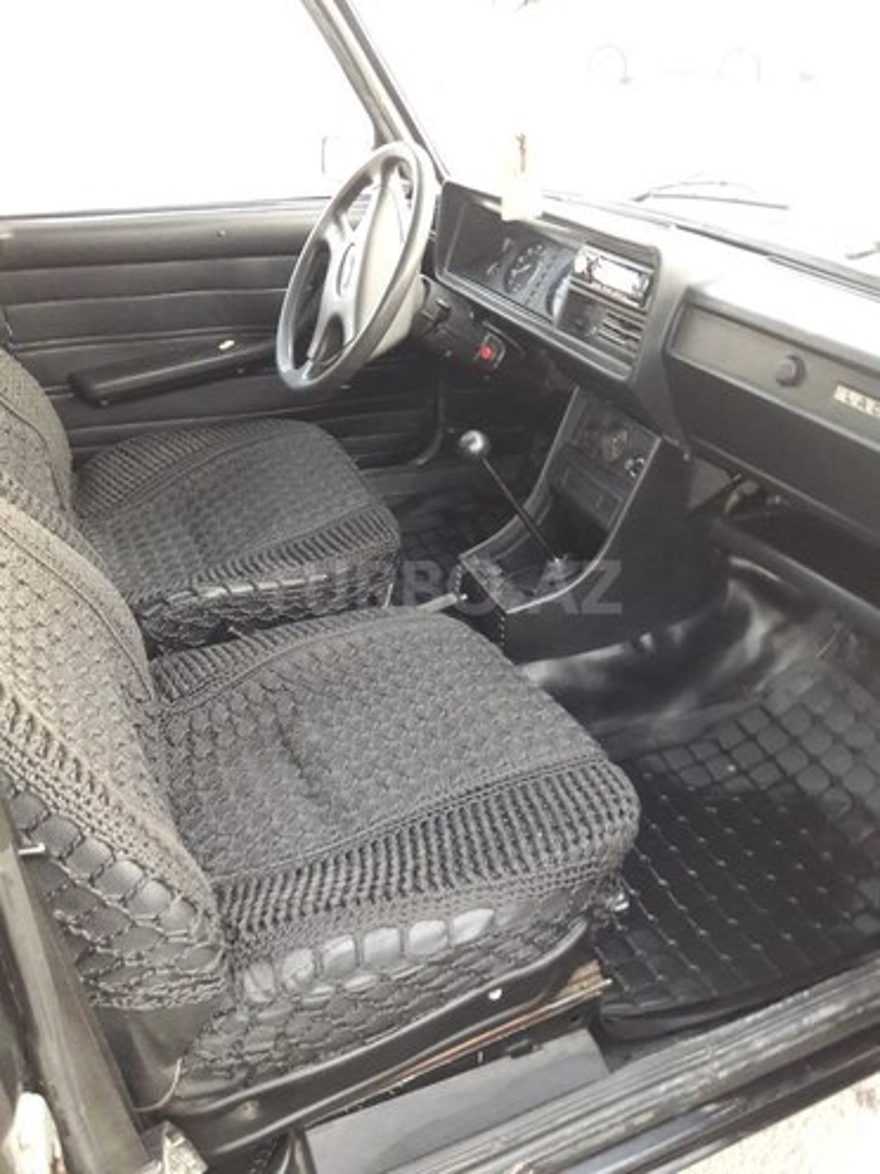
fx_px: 949
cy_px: 587
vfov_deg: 63.4
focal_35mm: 28
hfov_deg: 49.7
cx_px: 440
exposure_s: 1/17
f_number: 1.9
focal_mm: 3.7
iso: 320
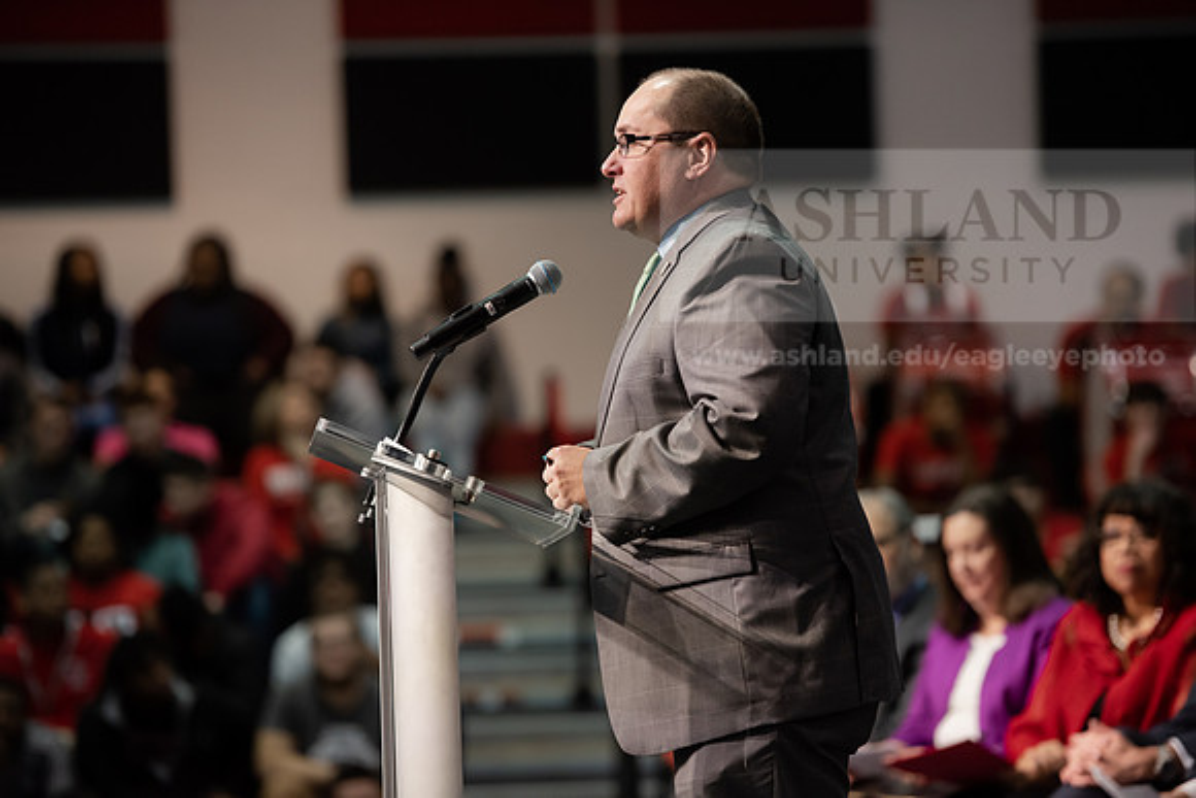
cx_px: 598
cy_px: 399
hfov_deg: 11.7
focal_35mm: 175
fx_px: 5815
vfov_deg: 7.9
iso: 1250
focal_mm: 175
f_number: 3.2
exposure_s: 1/320
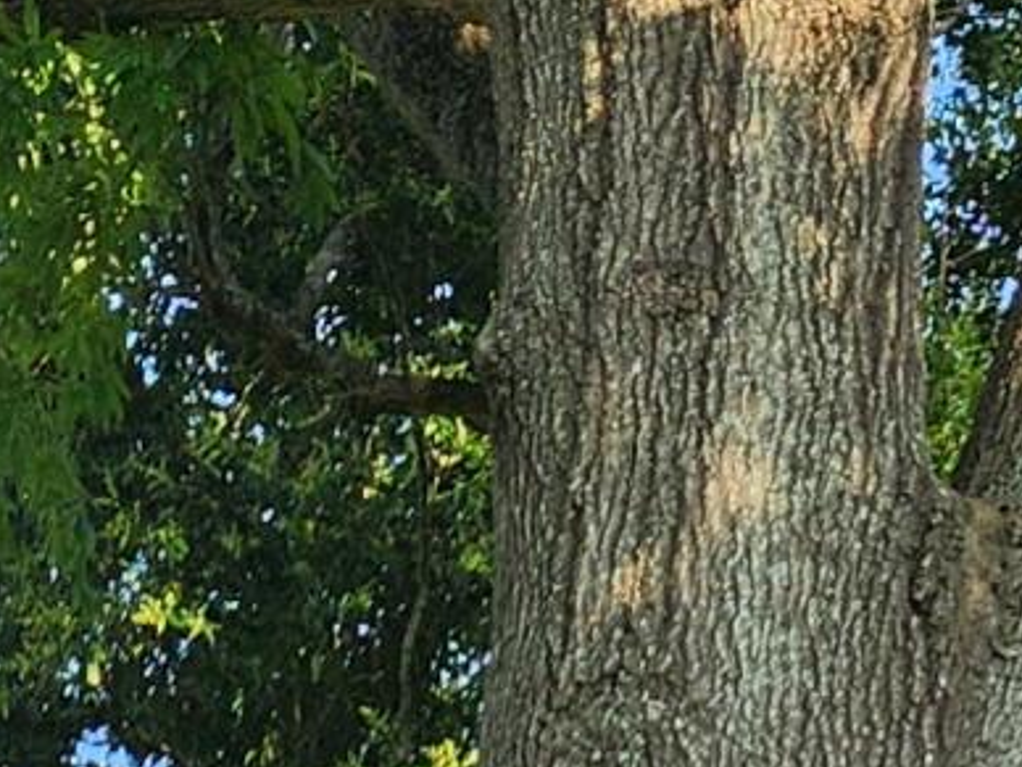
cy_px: 2957
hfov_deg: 11.0
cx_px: -63
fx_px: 5255
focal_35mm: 178
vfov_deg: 6.7
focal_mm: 5.4
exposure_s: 1/504
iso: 20
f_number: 1.8
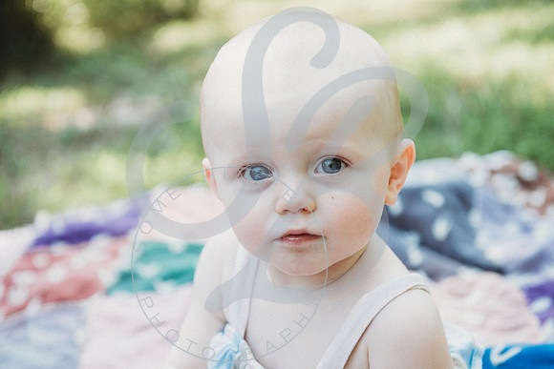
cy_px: 184
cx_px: 277
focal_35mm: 62
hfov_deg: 32.4
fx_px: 954
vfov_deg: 21.9
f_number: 5
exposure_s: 1/125
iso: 200
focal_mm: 62
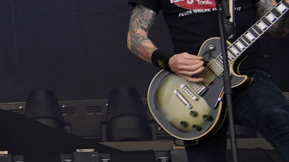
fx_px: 1264
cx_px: -494
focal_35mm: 165
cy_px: -58
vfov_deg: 7.3
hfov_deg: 10.4
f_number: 7.1
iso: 100
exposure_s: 1/100
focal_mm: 24
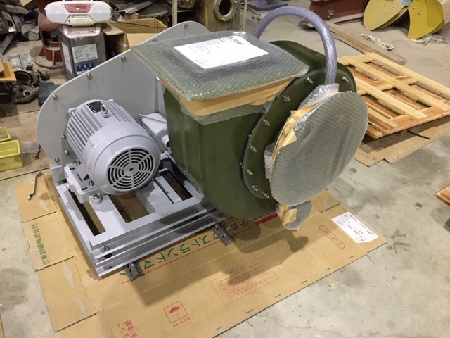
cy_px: 169
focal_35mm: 29
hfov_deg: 61.7
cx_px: 225
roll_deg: -5.0
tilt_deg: -37.6
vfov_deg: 48.2
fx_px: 377
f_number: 2.2
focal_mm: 4.15
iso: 200
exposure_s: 1/30
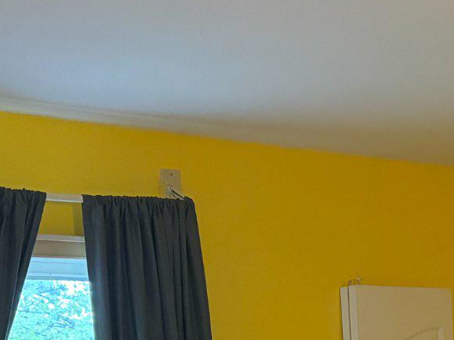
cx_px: 350
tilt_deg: -10.3
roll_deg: +1.7
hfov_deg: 21.1
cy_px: 581
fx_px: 1206
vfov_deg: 14.4
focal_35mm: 92
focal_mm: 5.96
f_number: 1.6
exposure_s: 1/40
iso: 500
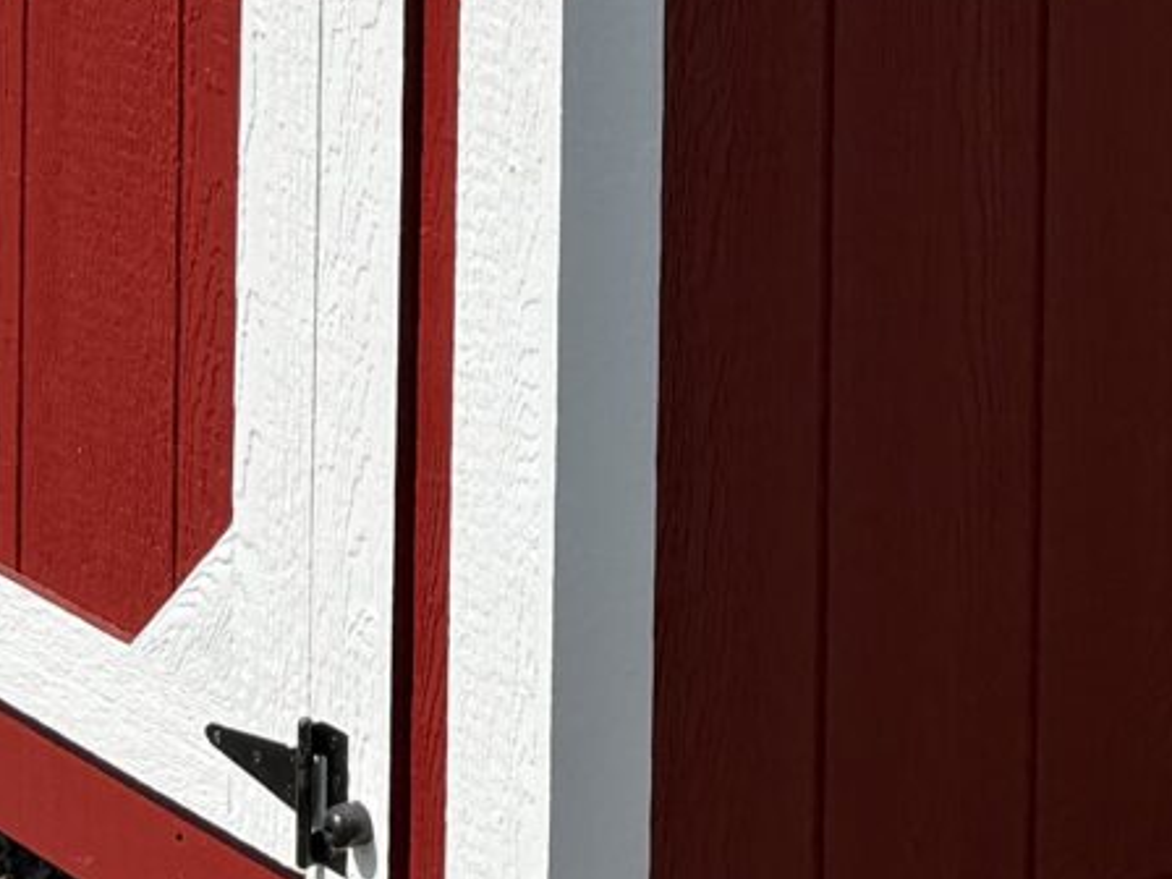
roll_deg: -1.3
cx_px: 500
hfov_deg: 14.4
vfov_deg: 10.2
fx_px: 4638
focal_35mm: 137
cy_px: -748
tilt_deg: -2.7
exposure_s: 1/5319
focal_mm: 6.76
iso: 80
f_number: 1.78
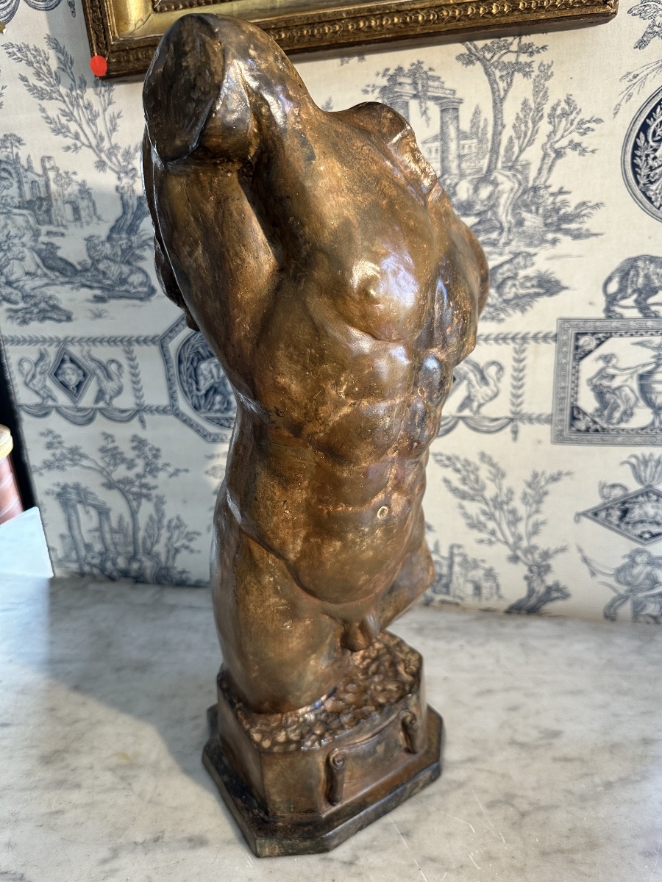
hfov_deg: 56.8
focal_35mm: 24
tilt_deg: -19.8
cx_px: 331
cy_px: 441
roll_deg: +3.1
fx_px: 612
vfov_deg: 71.6
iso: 125
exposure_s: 1/121
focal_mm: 6.86
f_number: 1.78
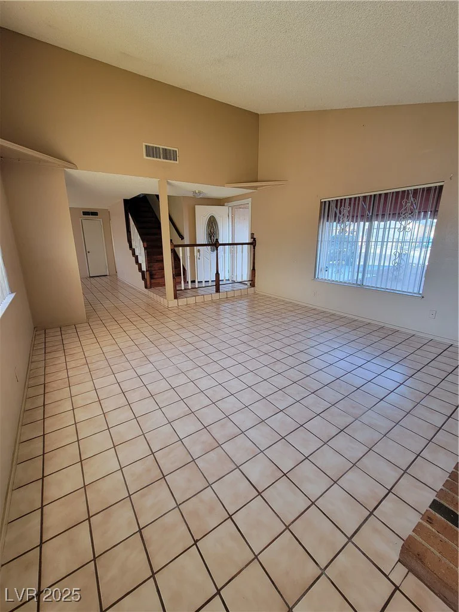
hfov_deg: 89.9
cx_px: 230
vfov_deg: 106.2
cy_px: 306
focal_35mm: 13
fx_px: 230
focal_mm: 2.2
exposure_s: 1/60
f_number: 2.2
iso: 100
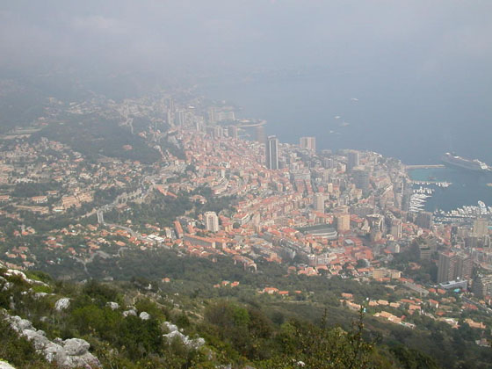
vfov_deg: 38.7
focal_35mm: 37
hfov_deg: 50.1
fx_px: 526
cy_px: 184
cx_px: 246
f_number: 4.5
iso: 100
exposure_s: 1/754
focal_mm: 5.6
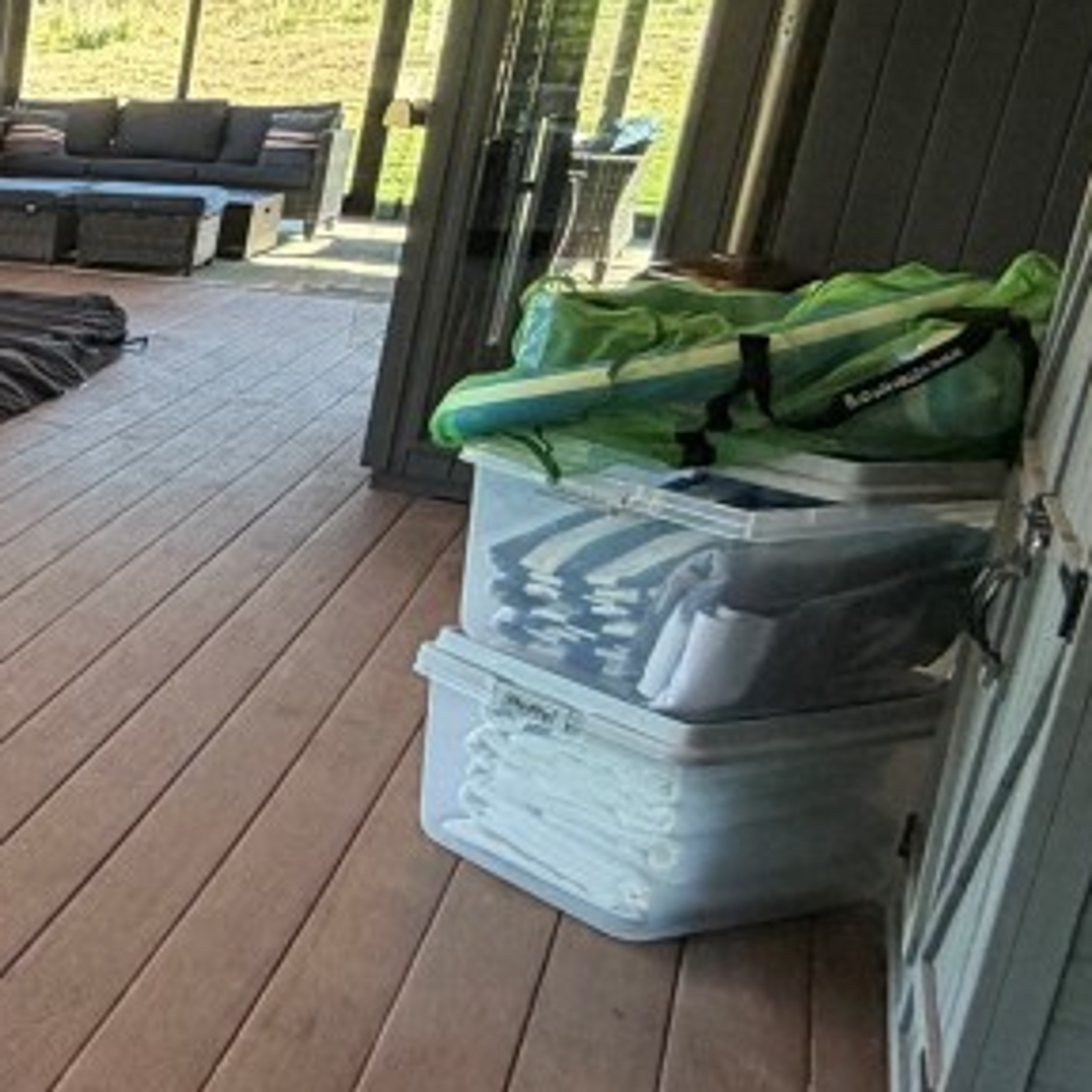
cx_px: -686
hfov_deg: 24.9
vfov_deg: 38.3
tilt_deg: -15.9
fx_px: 1570
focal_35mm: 44
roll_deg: +0.6
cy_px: 463
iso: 200
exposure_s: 1/120
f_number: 2.2
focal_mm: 2.22
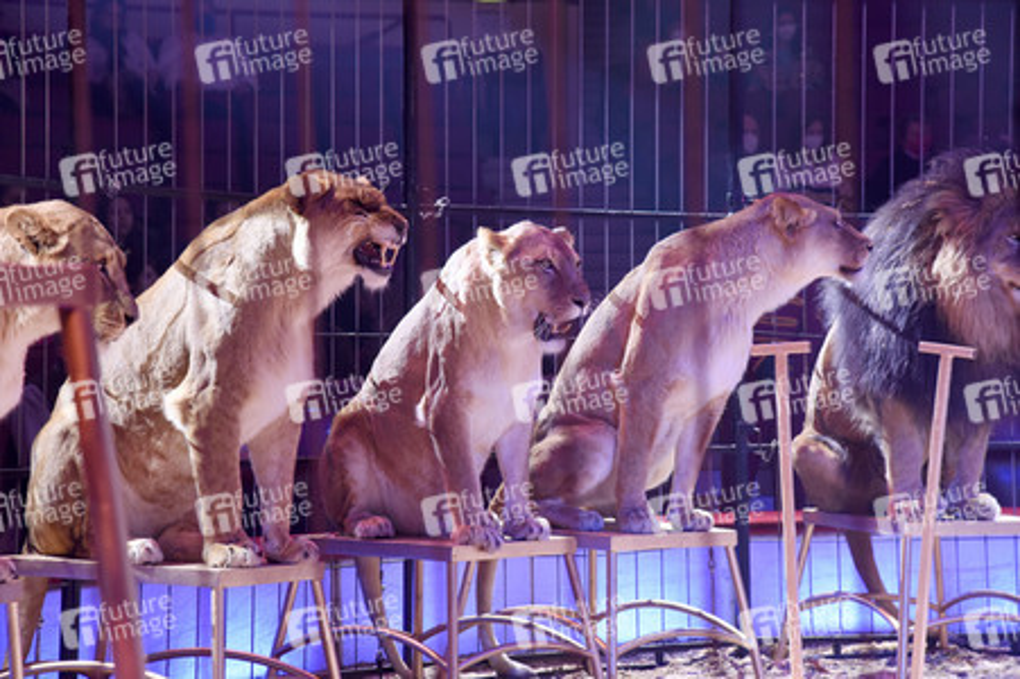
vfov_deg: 11.4
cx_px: 510
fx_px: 3397
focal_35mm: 120
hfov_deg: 17.1
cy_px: 340
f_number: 6.3
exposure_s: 1/60
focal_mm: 120
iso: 2000
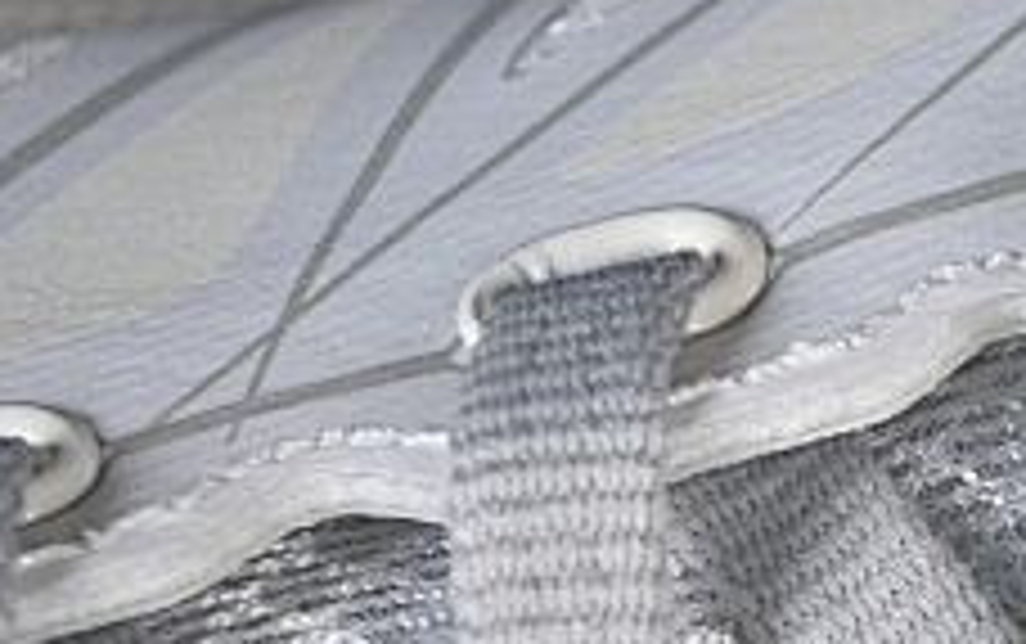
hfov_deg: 5.7
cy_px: 856
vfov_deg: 3.6
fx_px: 10132
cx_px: 1773
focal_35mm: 362
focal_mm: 50
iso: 160
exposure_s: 1/80
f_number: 7.1
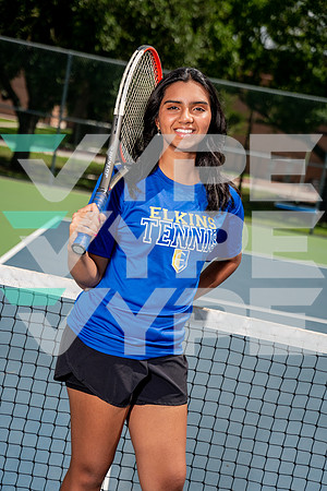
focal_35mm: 70
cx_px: 164
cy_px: 246
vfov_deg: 28.8
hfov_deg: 19.5
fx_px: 954
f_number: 4
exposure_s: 1/1600
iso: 100
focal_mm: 70
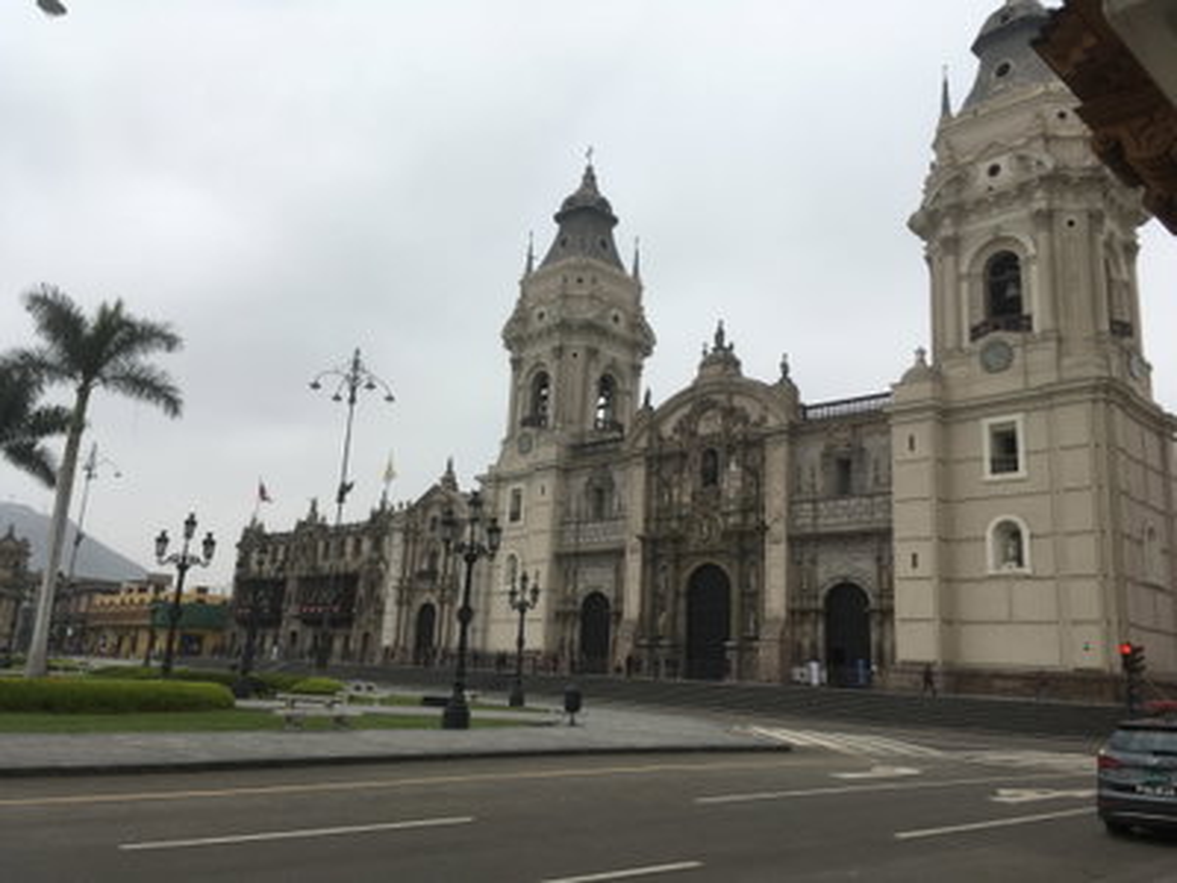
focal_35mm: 29
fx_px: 986
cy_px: 442
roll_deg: -2.7
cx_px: 588
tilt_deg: +11.8
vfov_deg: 48.2
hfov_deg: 61.7
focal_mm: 4.15
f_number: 2.2
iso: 25
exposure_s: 1/1538
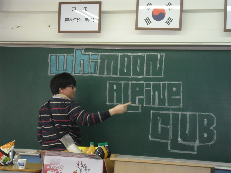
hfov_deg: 26.3
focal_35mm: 74
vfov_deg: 19.9
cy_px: 86
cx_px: 116
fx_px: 494
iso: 400
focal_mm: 13.2
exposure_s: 1/60
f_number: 3.9
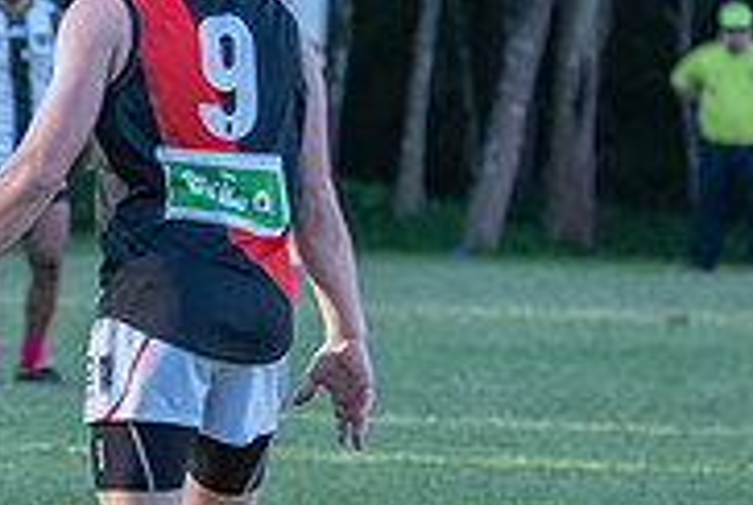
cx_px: -246
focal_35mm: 883
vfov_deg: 1.6
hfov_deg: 2.3
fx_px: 18499
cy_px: 200
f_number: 5.6
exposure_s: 1/400
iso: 800
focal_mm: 180
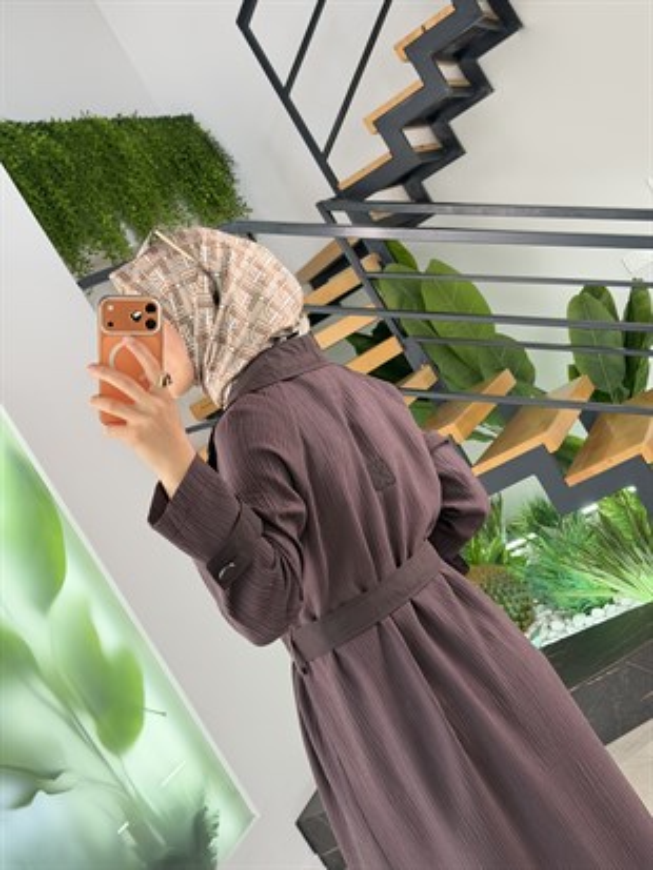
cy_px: 435
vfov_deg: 39.6
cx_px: 326
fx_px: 1207
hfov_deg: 30.3
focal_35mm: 48
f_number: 1.78
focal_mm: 6.76
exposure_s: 1/121
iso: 80
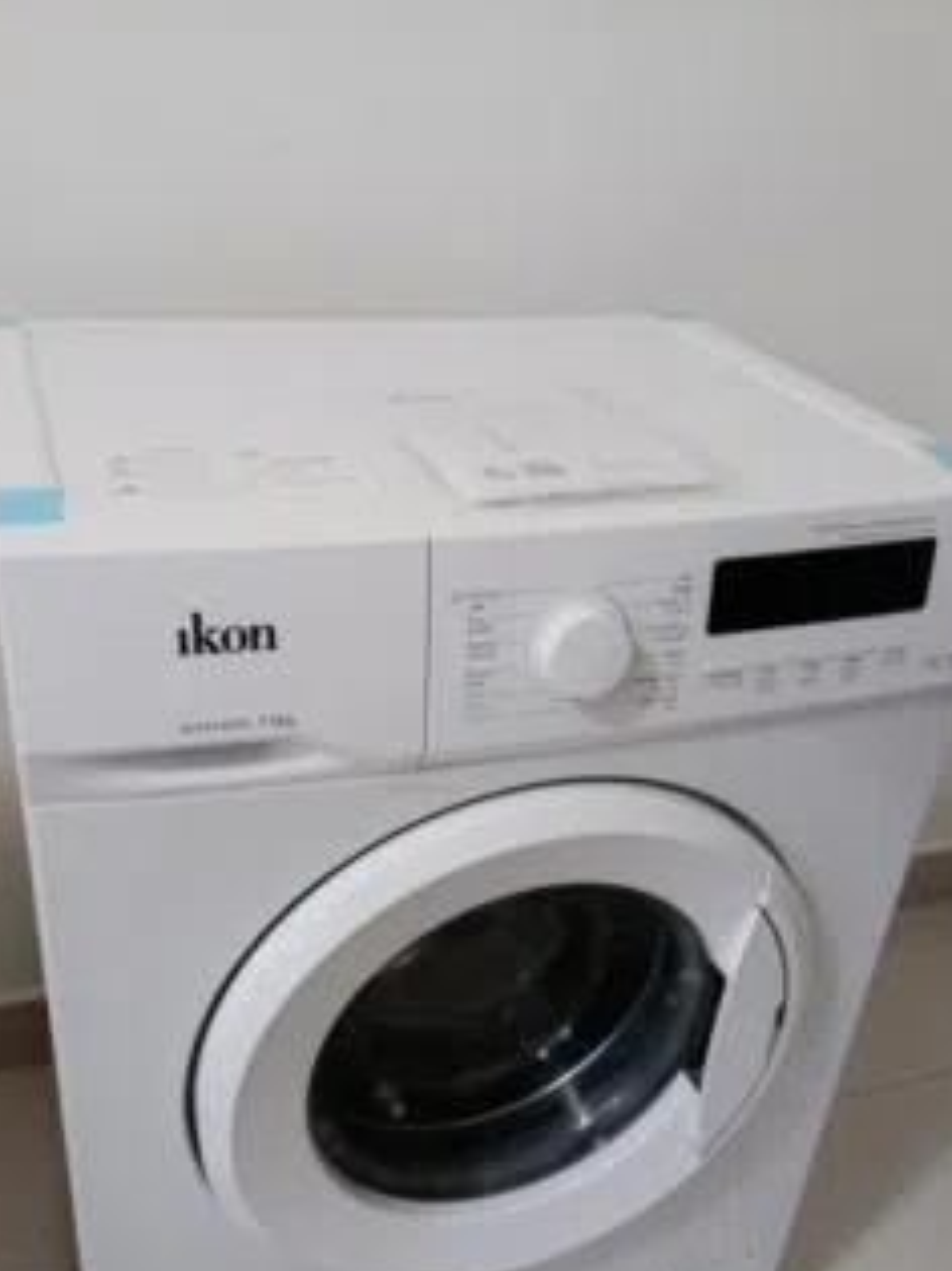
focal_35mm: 33
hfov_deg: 42.9
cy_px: 775
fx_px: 1211
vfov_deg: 54.9
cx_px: 444
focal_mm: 3.98
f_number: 1.8
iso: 800
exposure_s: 1/20
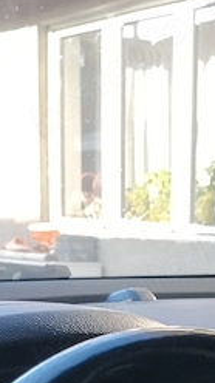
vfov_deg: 18.4
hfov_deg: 11.6
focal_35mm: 102
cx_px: 252
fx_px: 1037
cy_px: 587
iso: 64
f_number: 1.8
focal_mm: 4.22
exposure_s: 1/100
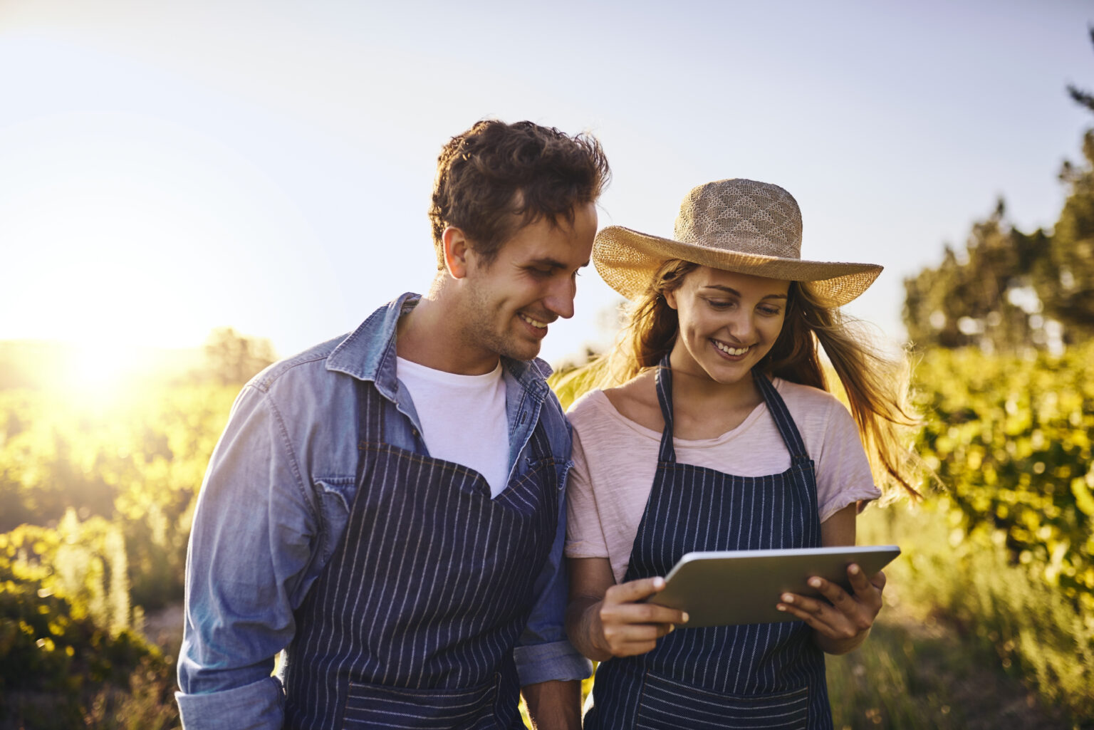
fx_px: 1064
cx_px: 547
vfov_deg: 37.9
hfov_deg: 54.4
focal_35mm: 35
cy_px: 365
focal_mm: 35
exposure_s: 1/2000
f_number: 2
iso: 200
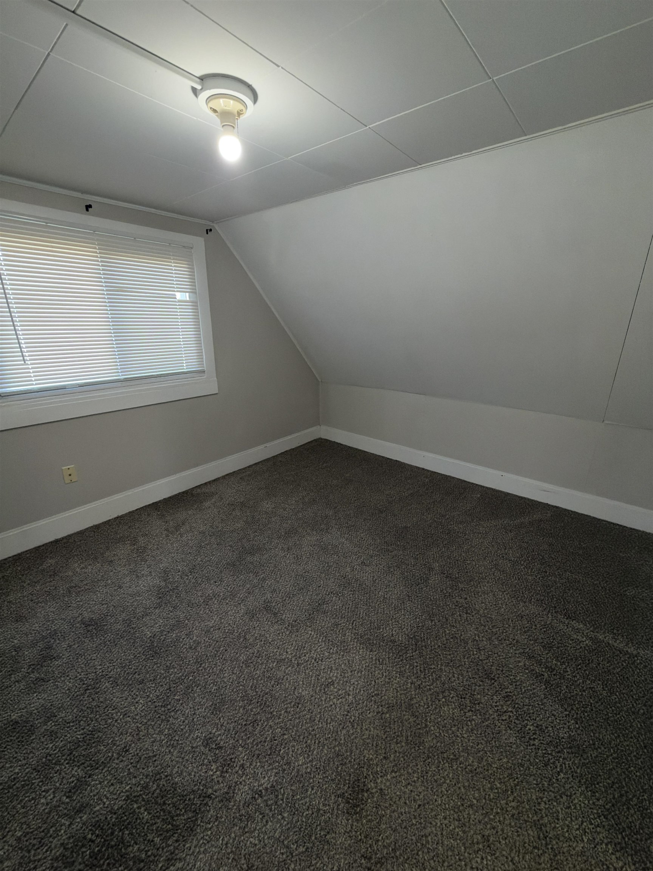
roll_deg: +0.0
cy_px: 436
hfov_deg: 85.7
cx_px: 326
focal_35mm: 14
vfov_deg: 102.1
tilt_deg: -19.0
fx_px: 352
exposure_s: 1/60
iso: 64
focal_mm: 2.22
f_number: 2.2
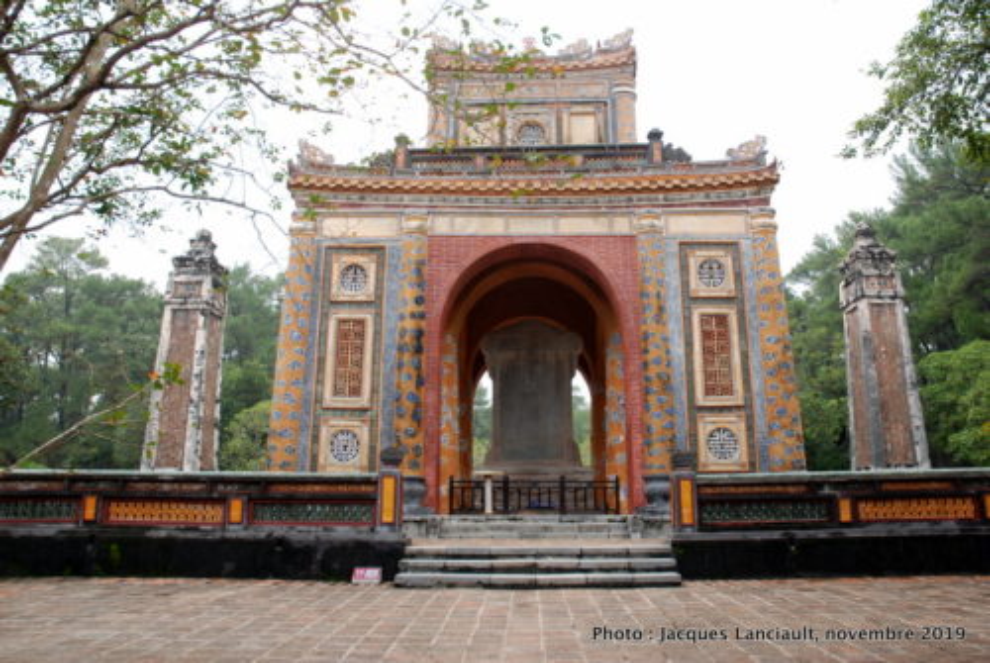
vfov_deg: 48.1
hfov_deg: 67.3
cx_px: 495
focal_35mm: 27
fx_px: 744
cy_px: 332
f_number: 8
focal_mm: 18
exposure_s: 1/20
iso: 100
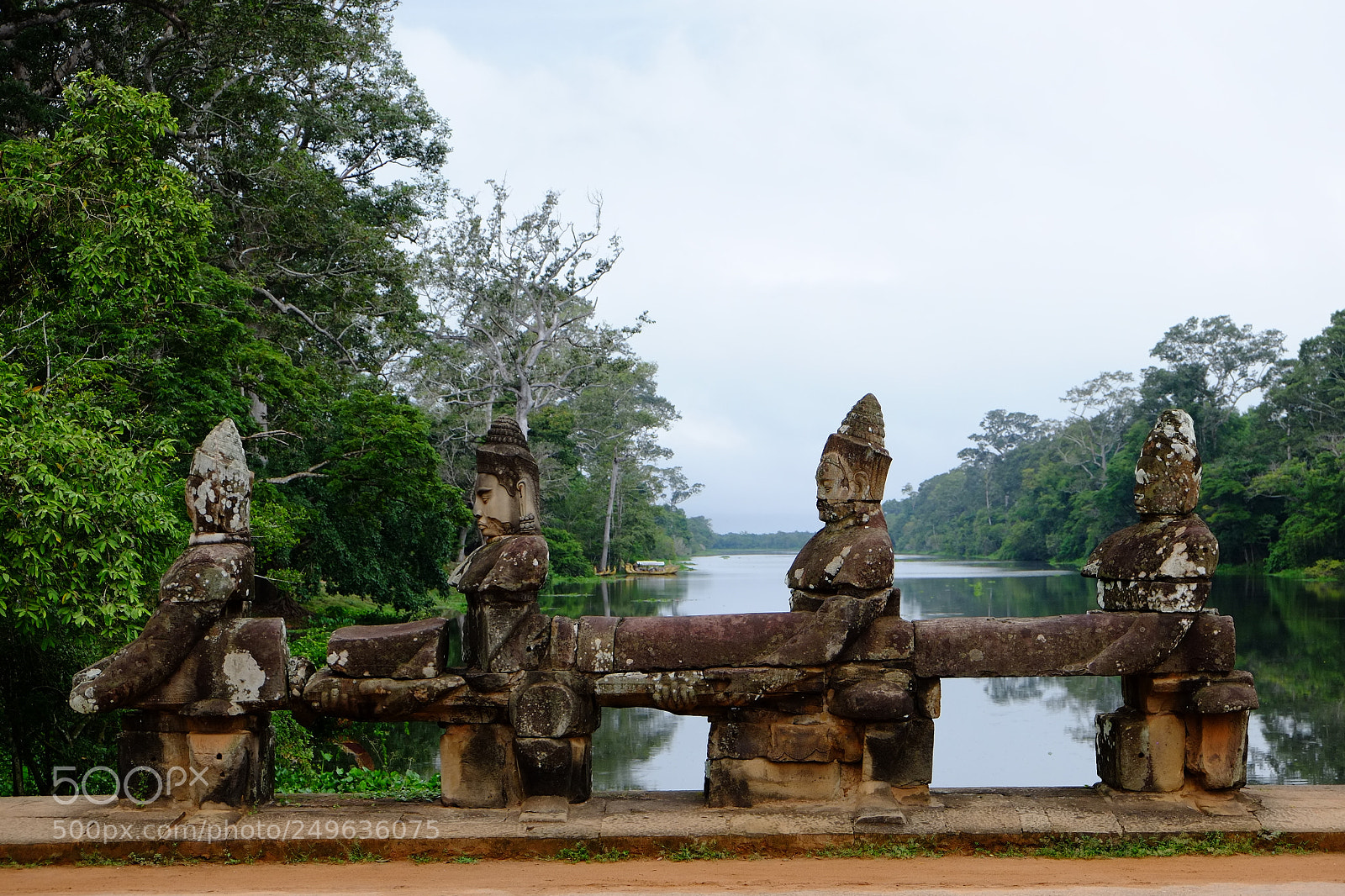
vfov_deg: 23.0
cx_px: 672
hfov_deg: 33.9
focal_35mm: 59
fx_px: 2204
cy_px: 448
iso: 400
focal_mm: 39
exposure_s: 1/340
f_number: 4
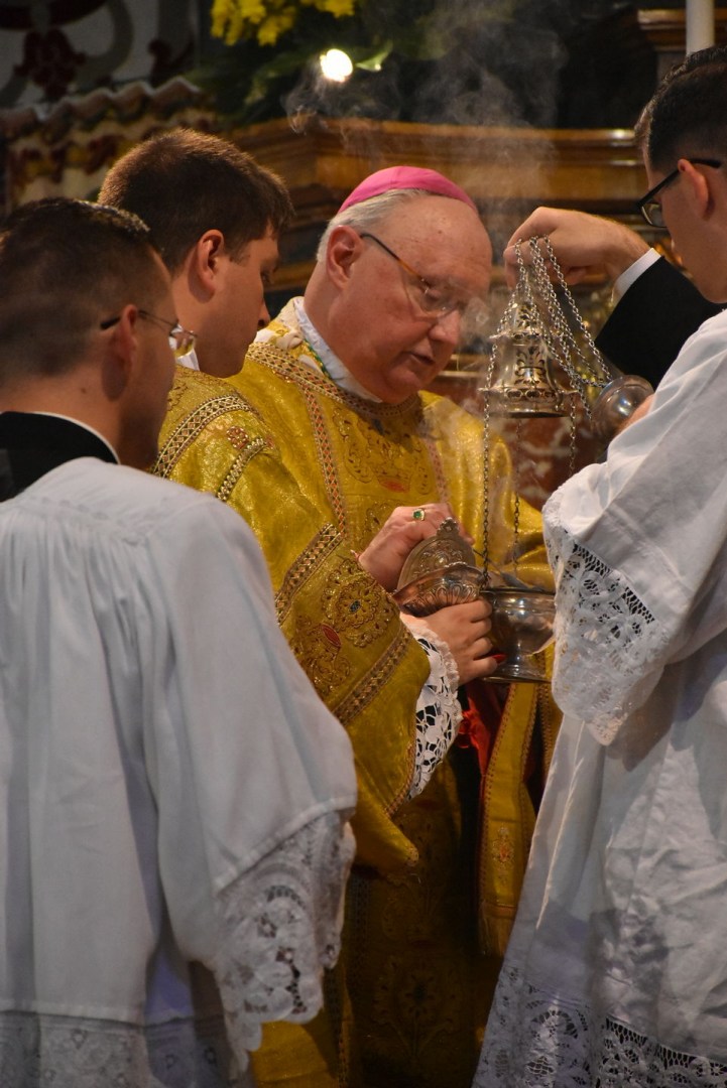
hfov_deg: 6.5
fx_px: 6355
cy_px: 544
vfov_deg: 9.8
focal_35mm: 210
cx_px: 364
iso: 5000
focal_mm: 140
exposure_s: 1/200
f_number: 5.6
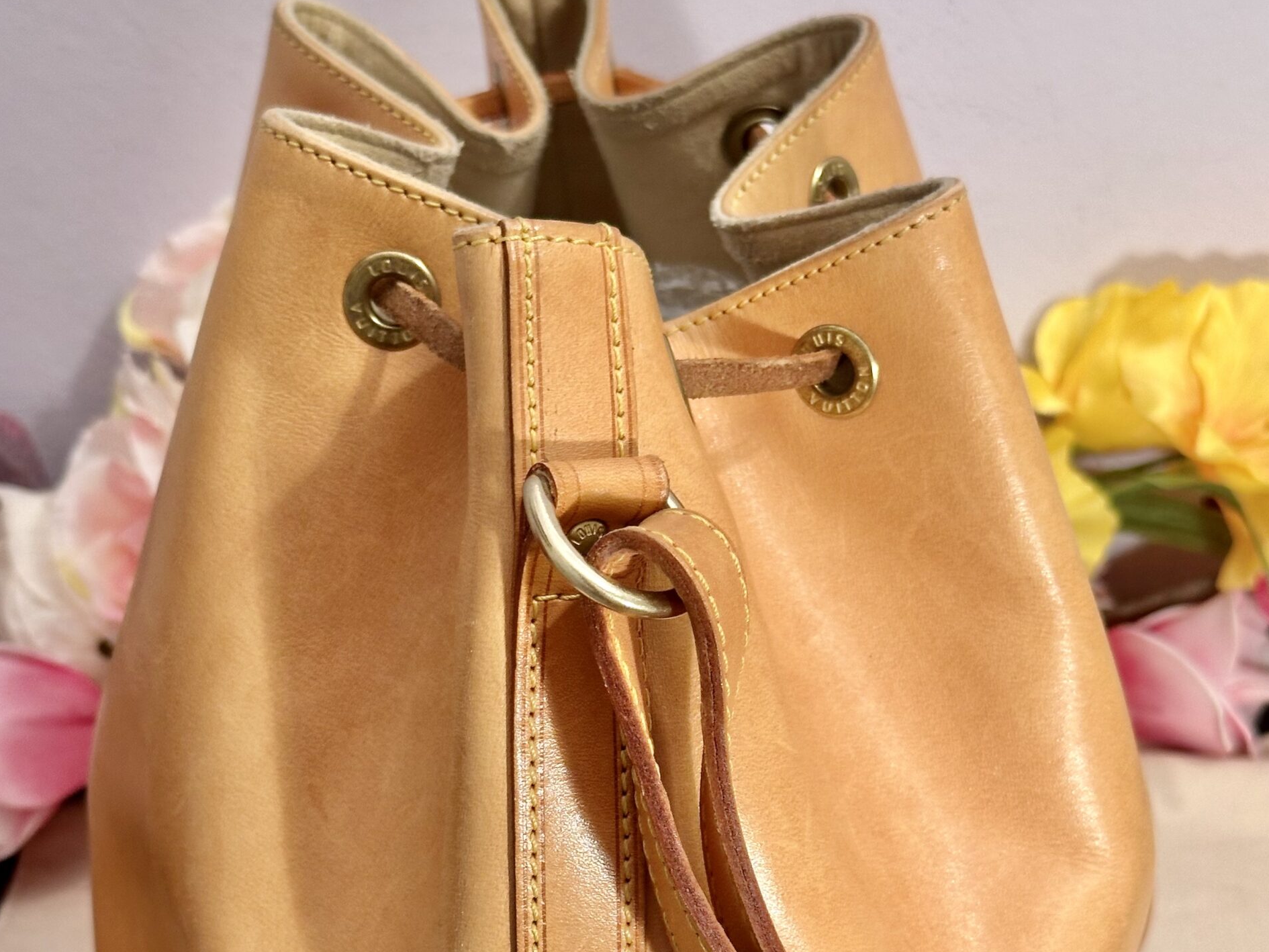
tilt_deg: -31.8
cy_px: 841
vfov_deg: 22.1
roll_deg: +2.2
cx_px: 631
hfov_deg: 29.8
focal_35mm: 65
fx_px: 2383
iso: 80
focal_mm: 6.86
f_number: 1.78
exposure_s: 1/50
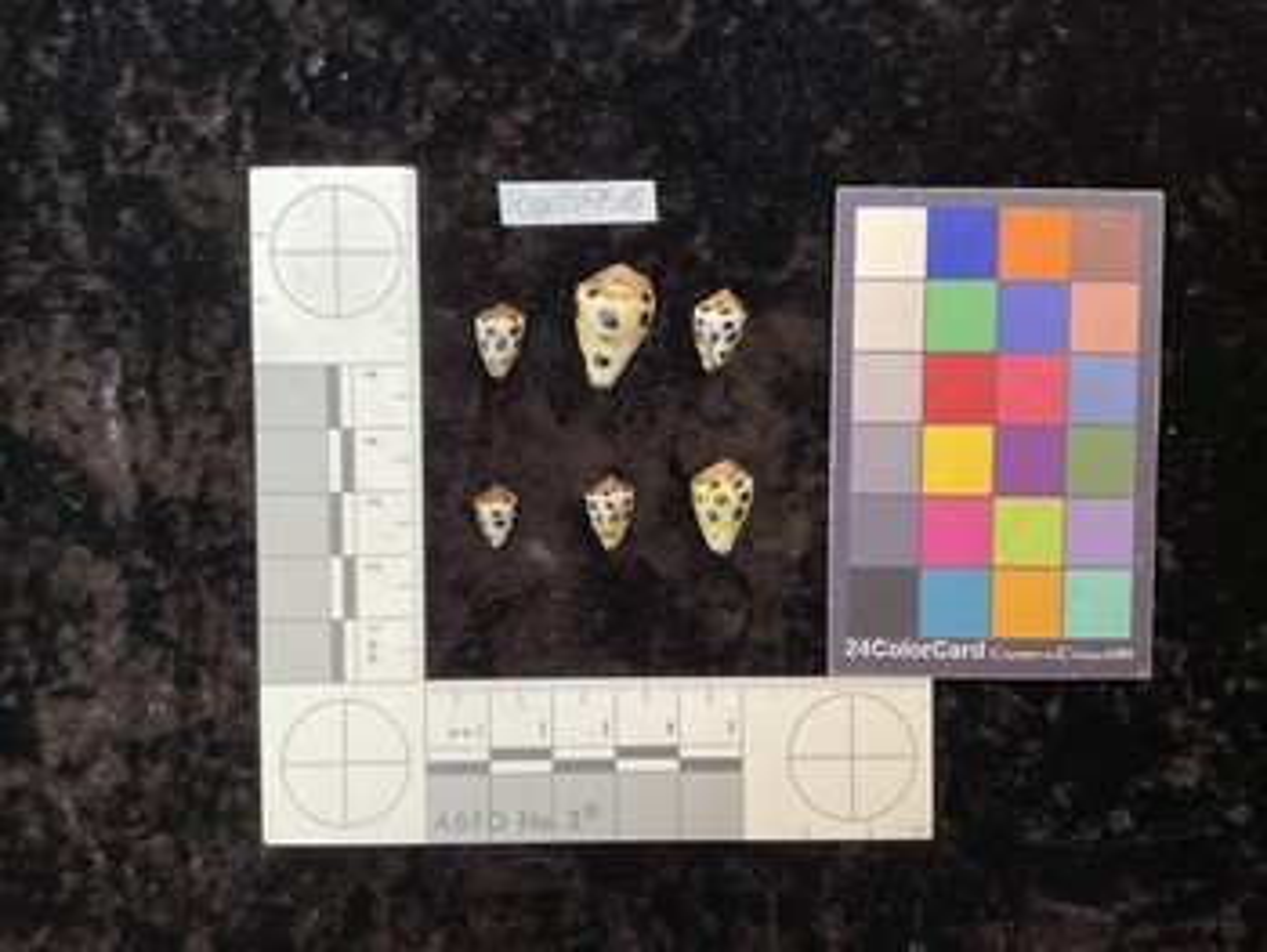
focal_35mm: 29
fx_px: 1062
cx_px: 634
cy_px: 476
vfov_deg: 48.3
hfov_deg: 61.6
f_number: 1.8
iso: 64
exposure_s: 1/50
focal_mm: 3
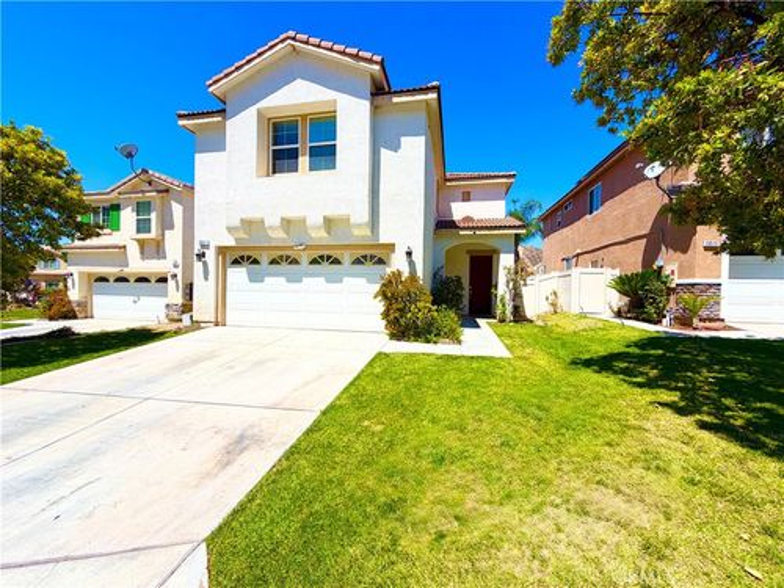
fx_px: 317
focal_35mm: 14
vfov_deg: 85.7
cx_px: 392
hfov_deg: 102.1
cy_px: 294
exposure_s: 1/1368
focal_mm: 2.22
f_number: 2.2
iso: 20
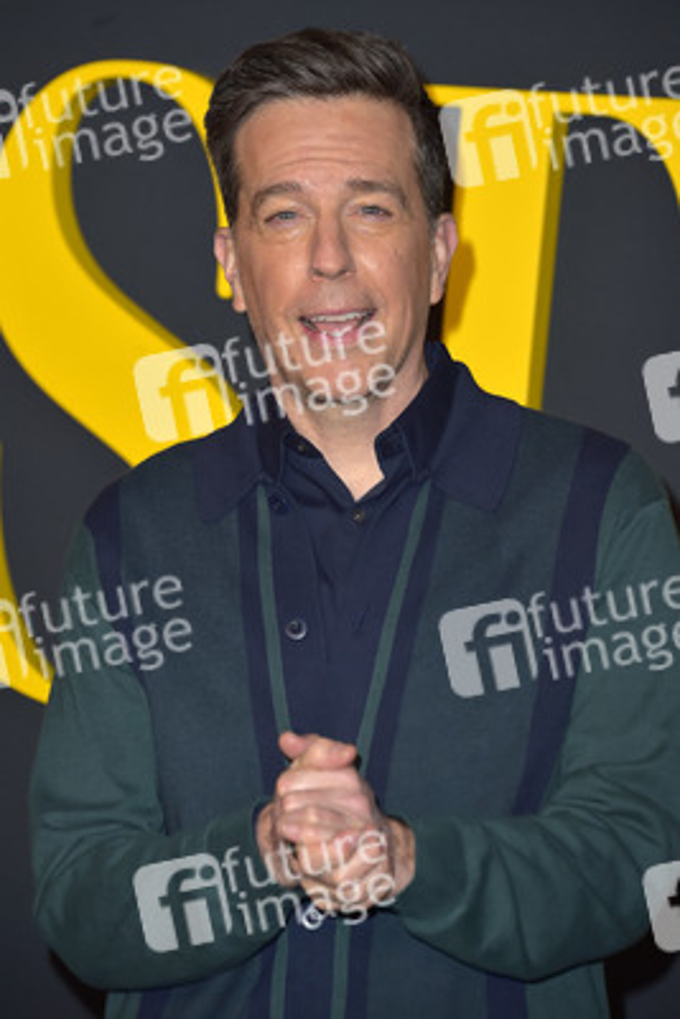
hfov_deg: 7.6
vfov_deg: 11.4
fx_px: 5095
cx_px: 340
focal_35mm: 180
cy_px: 510
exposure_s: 1/250
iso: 320
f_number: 6.3
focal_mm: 180
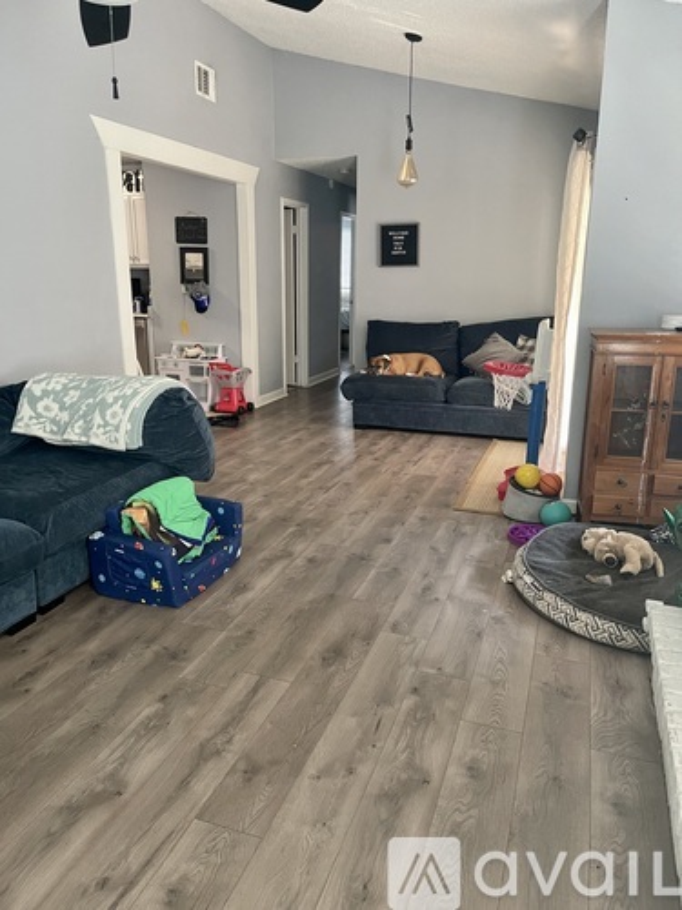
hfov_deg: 53.1
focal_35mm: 26
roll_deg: -1.0
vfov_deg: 67.3
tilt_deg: -15.5
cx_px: 341
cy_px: 455
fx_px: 683
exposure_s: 1/60
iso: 320
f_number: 1.6
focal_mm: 5.1
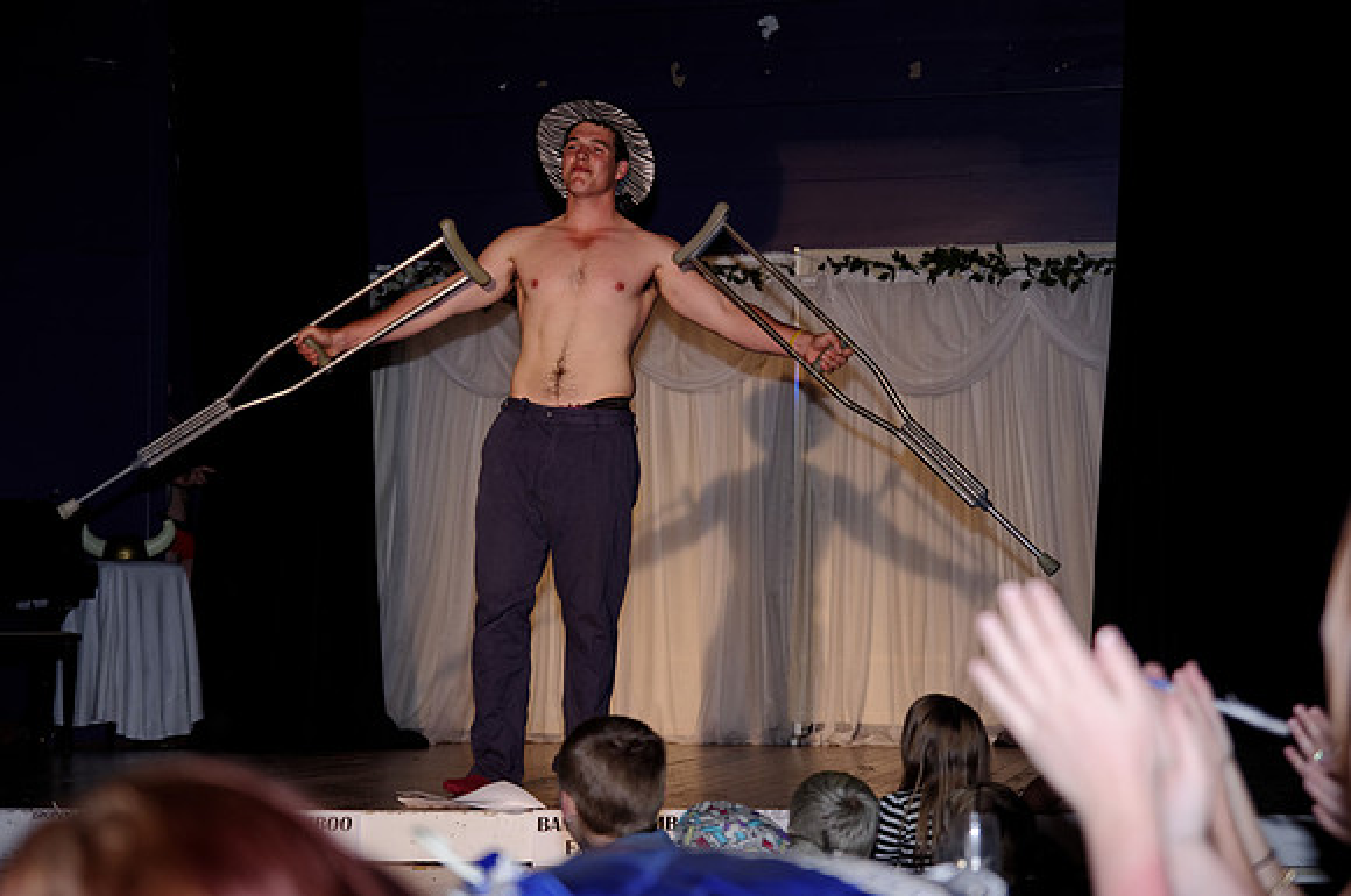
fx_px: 2811
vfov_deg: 18.1
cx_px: 676
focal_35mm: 75
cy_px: 448
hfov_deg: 27.0
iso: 200
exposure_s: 1/160
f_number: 2.8
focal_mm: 50
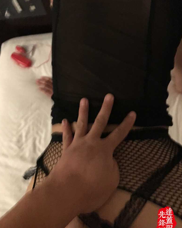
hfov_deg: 47.1
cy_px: 116
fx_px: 209
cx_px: 91
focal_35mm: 31
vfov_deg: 57.2
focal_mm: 4.15
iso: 800
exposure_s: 1/15
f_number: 2.2
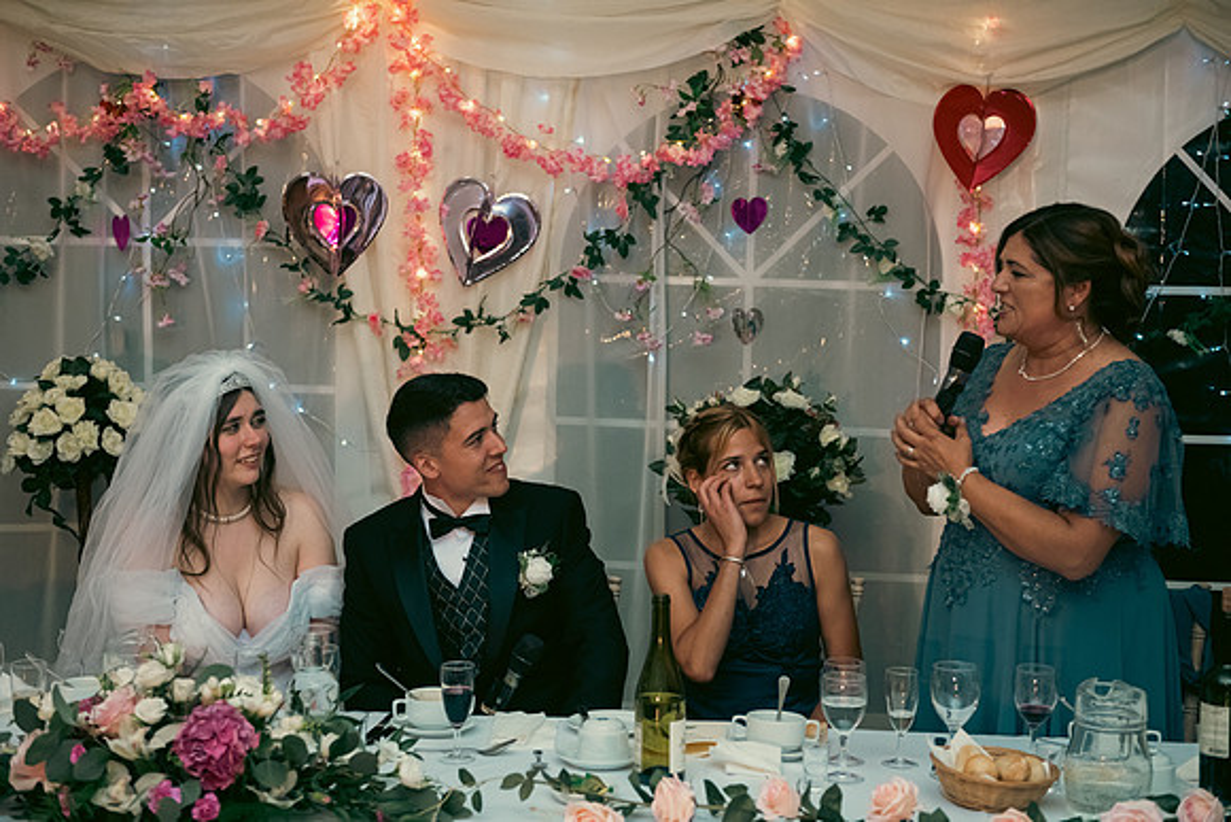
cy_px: 411
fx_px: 1984
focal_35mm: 58
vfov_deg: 23.4
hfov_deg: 34.5
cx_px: 616
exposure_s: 1/160
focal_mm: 58
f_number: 3.5
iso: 800
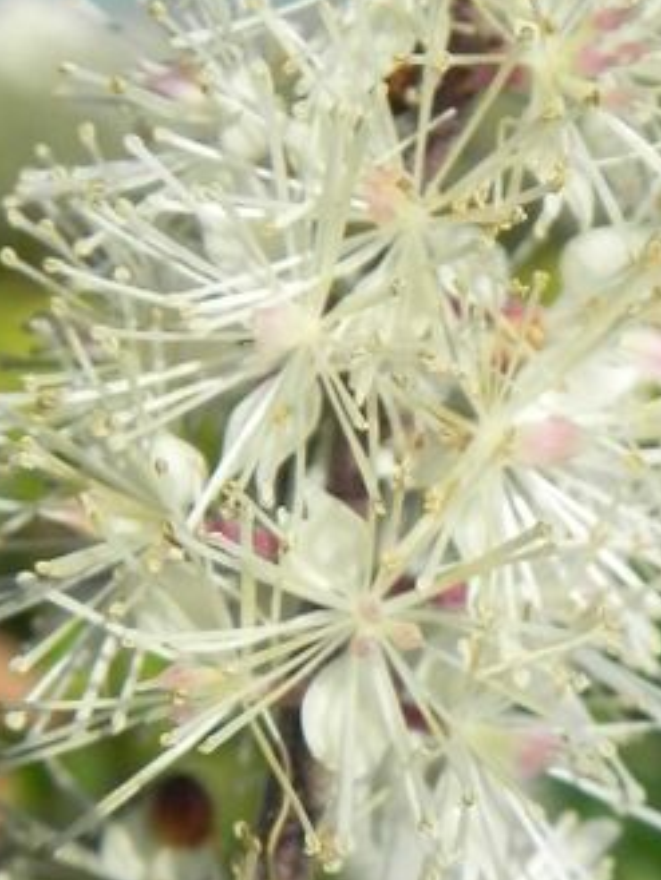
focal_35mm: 90
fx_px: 2290
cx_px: 468
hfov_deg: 16.4
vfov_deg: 21.8
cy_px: 479
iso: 160
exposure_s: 1/1250
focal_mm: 6.6
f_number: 3.5
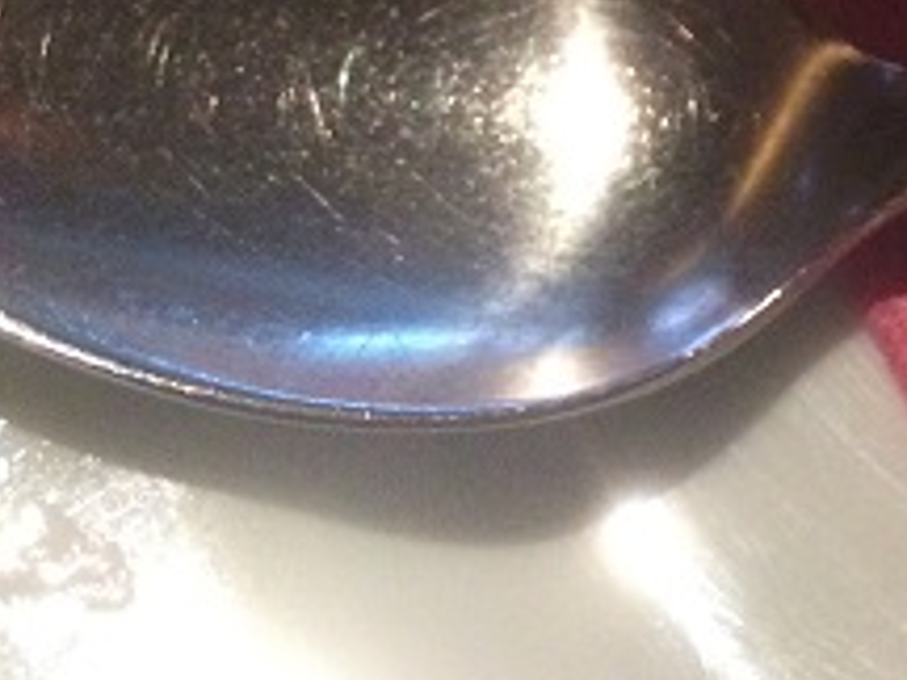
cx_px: 1407
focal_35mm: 94
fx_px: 2463
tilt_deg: -58.4
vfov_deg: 14.6
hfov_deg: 18.3
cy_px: -338
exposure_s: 1/30
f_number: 2.2
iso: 320
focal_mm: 4.15
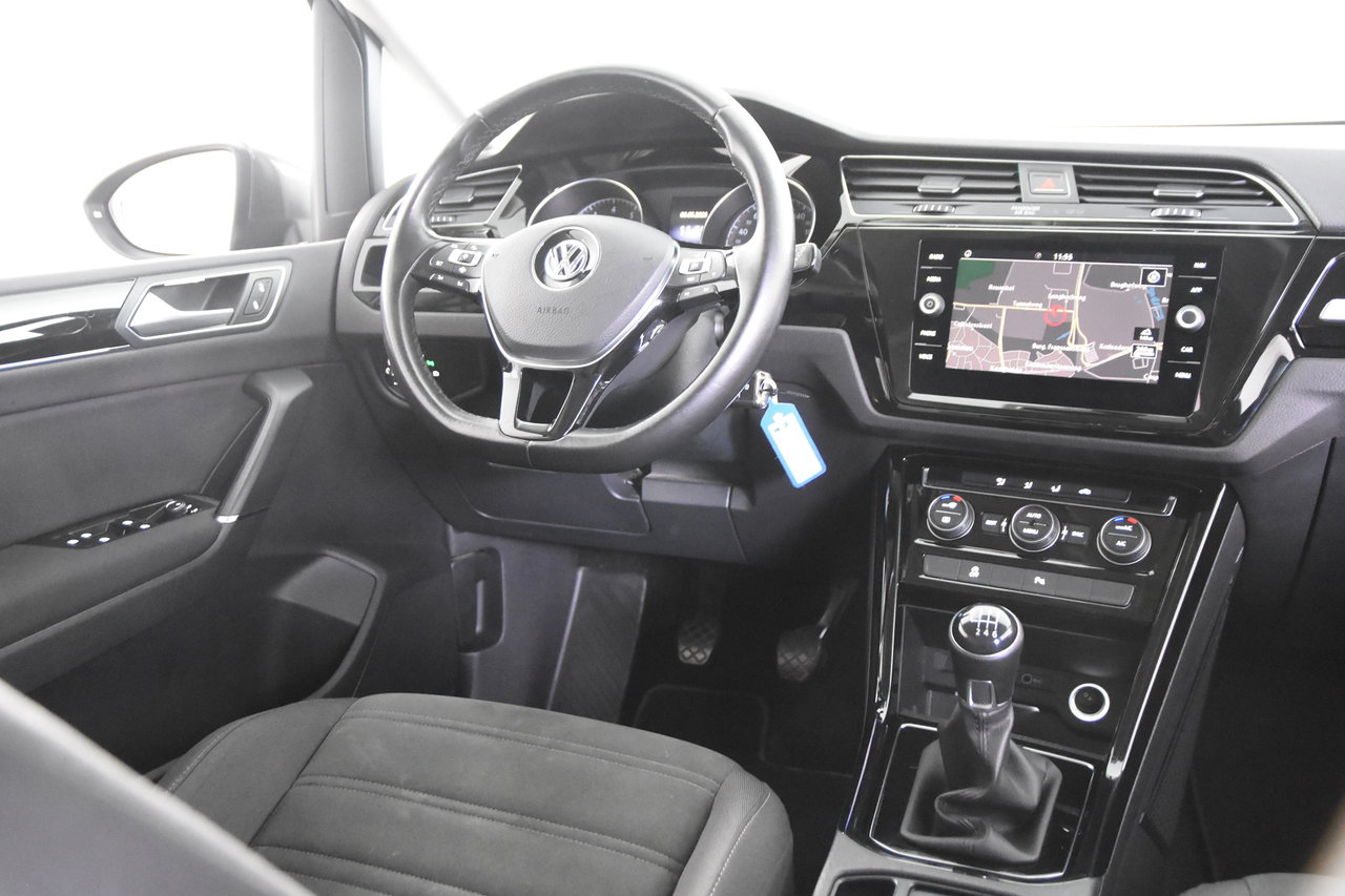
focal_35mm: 33
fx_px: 1233
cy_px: 448
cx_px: 672
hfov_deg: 57.2
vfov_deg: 40.0
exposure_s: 1/30
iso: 8000
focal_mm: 22
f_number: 3
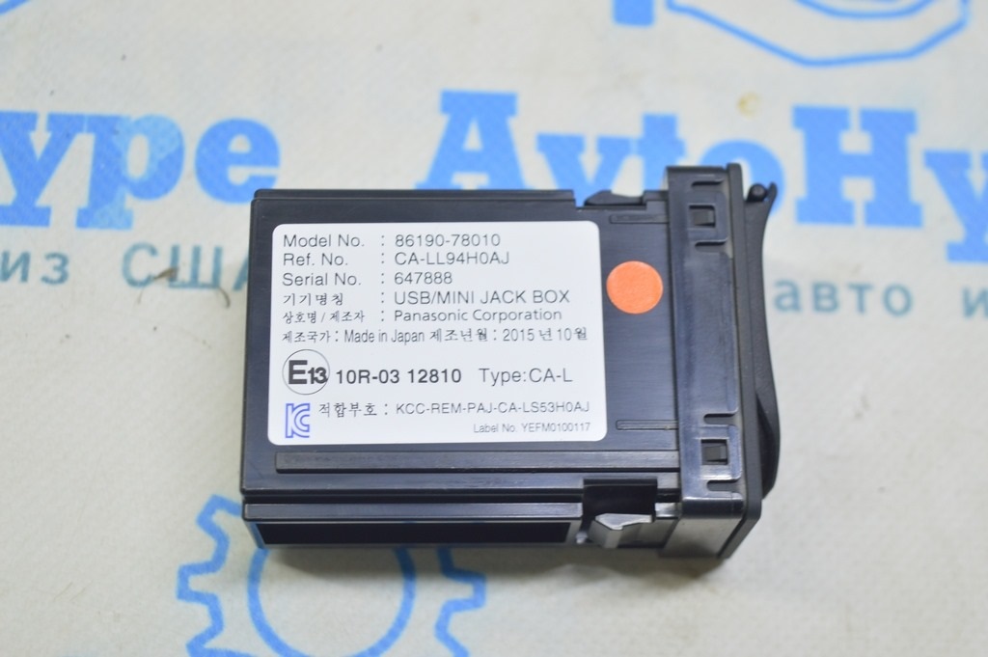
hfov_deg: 31.9
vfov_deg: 21.5
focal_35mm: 63
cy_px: 328
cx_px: 494
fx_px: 1728
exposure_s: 1/20
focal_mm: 42
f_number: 5.6
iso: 400
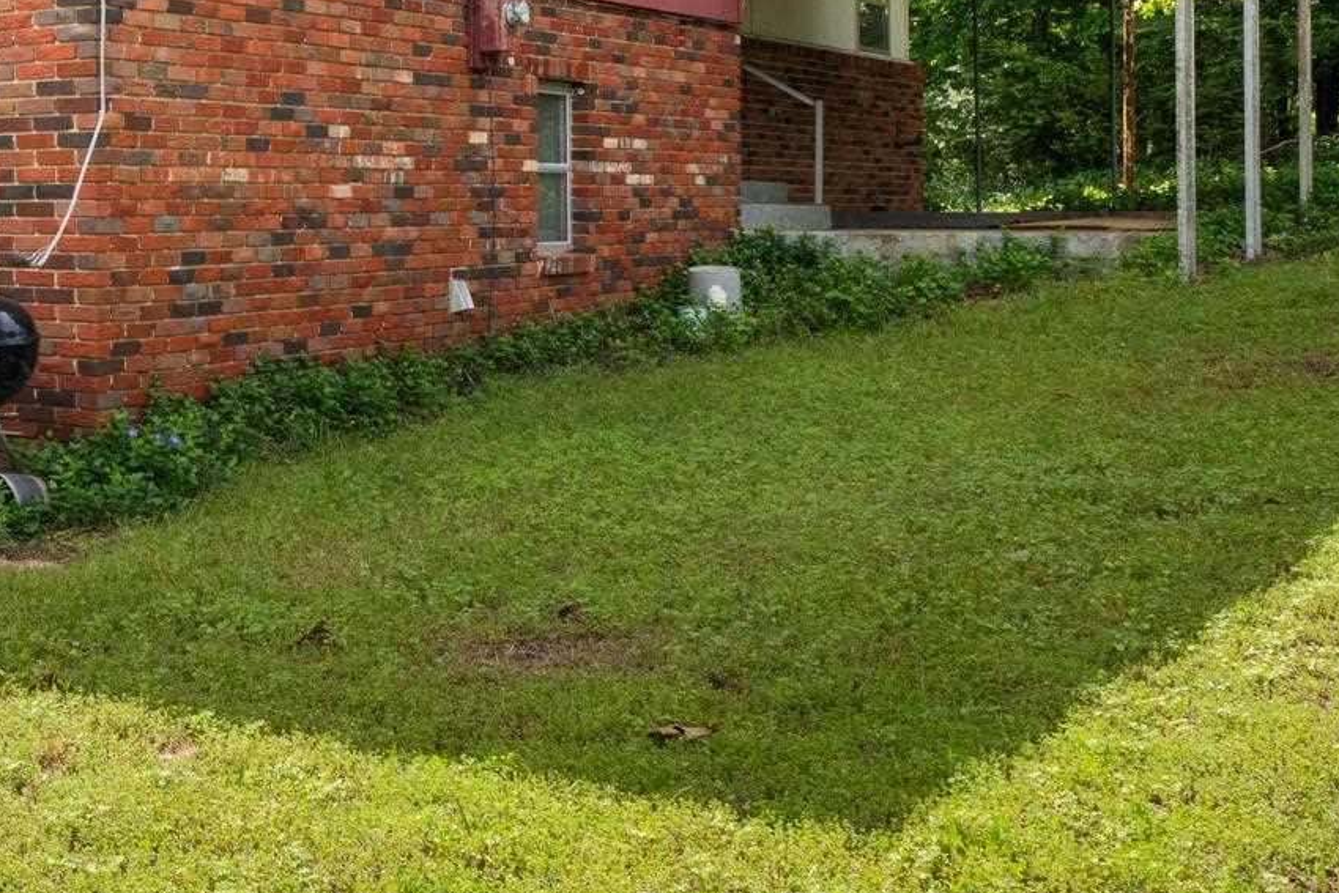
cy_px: 188
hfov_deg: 30.9
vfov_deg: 25.4
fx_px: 1953
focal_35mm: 53
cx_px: -331
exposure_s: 1/80
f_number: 9
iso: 200
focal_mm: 11.9
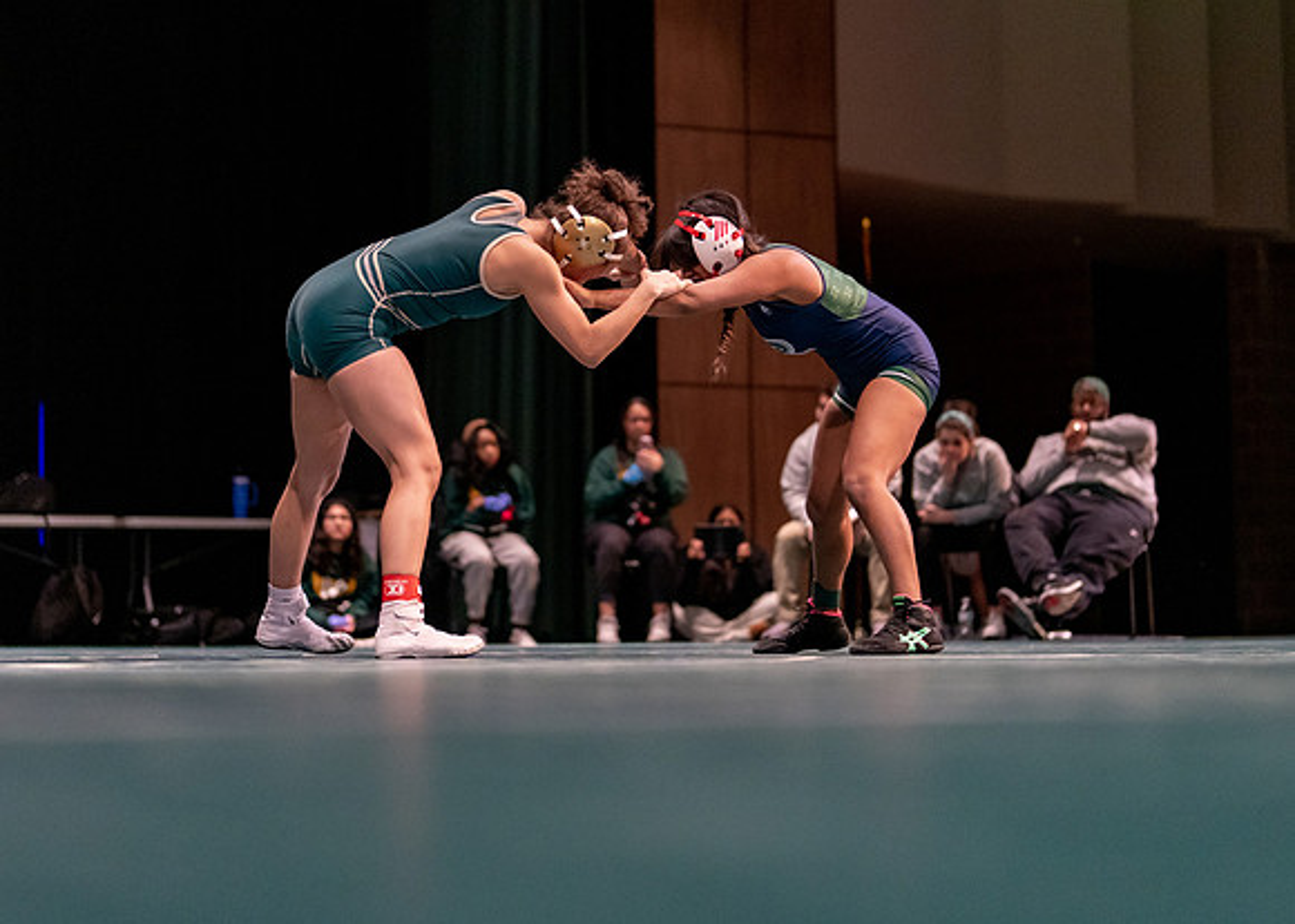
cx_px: 659
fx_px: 2722
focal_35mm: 74
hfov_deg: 26.8
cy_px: 344
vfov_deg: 19.2
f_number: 1.2
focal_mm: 50
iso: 1600
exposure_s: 1/1000
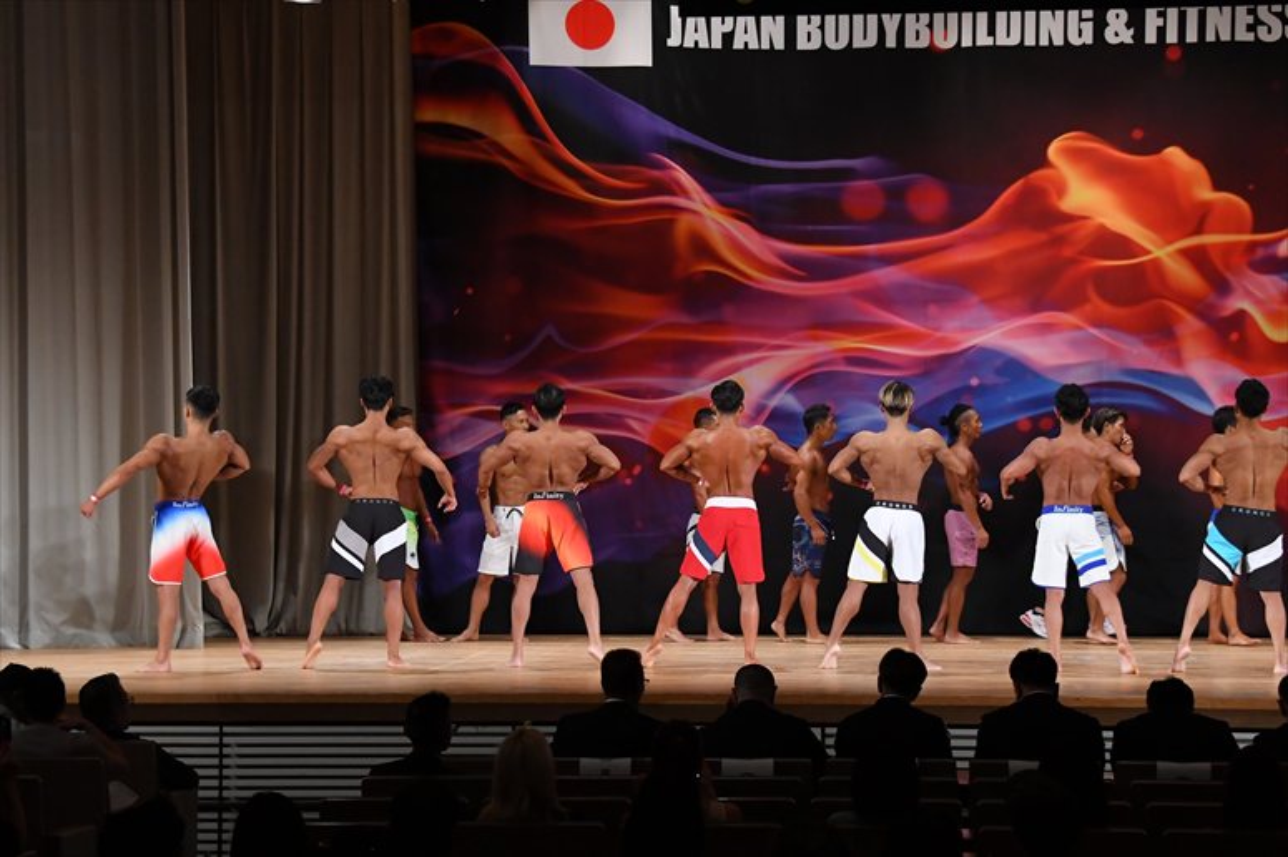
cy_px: 428
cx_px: 644
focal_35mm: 93
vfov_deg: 14.7
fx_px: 3326
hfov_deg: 21.9
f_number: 5.6
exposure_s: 1/400
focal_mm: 62
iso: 3200
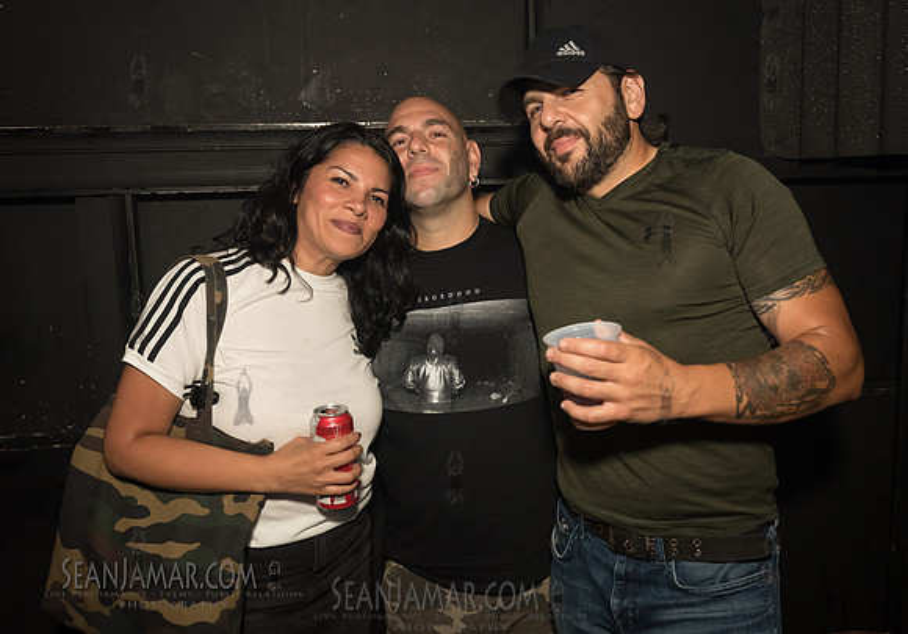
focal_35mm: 32
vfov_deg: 42.0
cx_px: 466
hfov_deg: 57.5
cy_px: 299
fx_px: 827
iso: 2500
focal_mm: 26
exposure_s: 1/250
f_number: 3.5
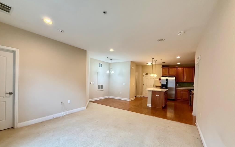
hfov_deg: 101.5
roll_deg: -1.8
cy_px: 81
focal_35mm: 15
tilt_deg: -1.0
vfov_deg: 74.6
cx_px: 116
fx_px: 96
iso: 500
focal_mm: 2.22
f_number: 2.2
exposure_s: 1/120
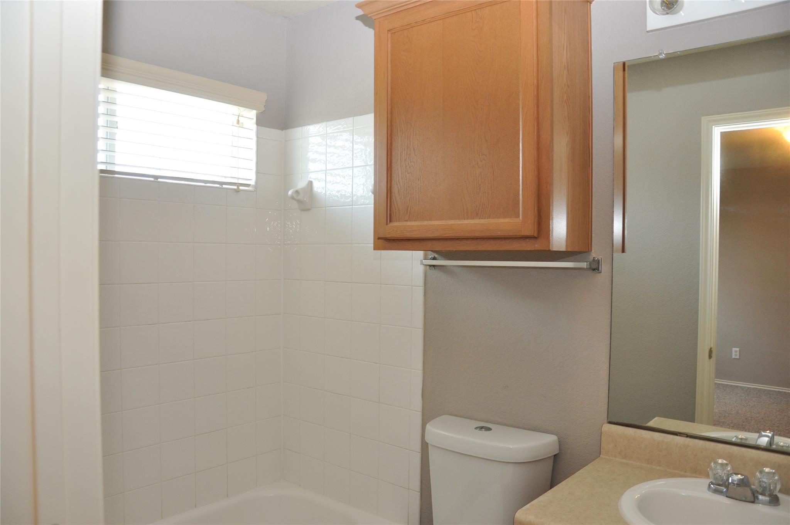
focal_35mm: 27
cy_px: 262
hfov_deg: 67.4
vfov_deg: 47.8
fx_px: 592
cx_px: 395
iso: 500
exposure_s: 1/60
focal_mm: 18
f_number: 4
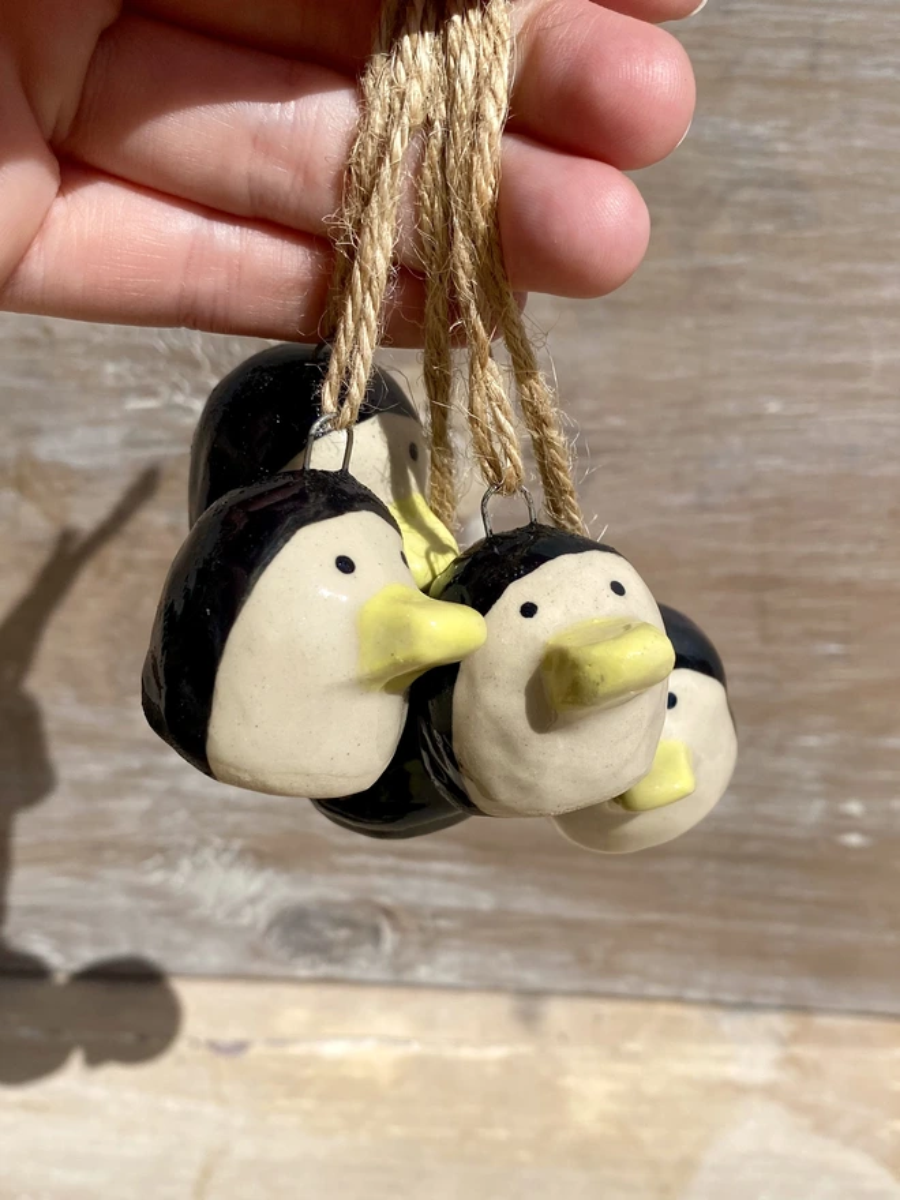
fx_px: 901
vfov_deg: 67.3
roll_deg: +0.7
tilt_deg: -35.6
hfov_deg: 53.1
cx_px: 450
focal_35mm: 26
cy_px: 600
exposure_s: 1/5495
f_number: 1.8
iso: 32
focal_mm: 4.25
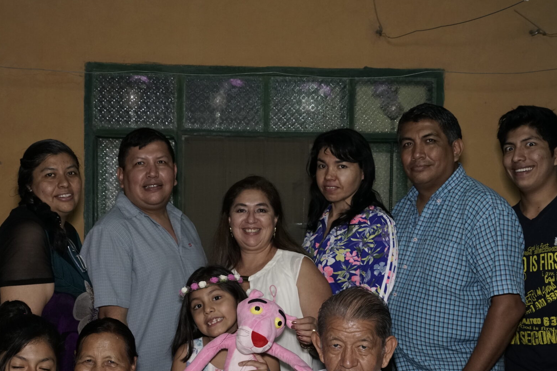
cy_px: 274
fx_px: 789
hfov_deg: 38.8
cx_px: 239
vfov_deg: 26.2
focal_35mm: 51
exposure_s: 1/60
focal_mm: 31
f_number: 8
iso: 1600
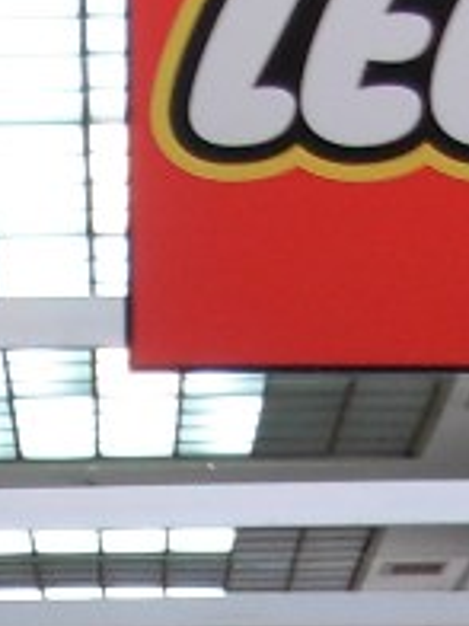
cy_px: 1204
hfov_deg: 7.5
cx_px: 89
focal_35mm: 199
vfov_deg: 9.4
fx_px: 3595
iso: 79
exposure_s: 1/10
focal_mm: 6.3
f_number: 2.9
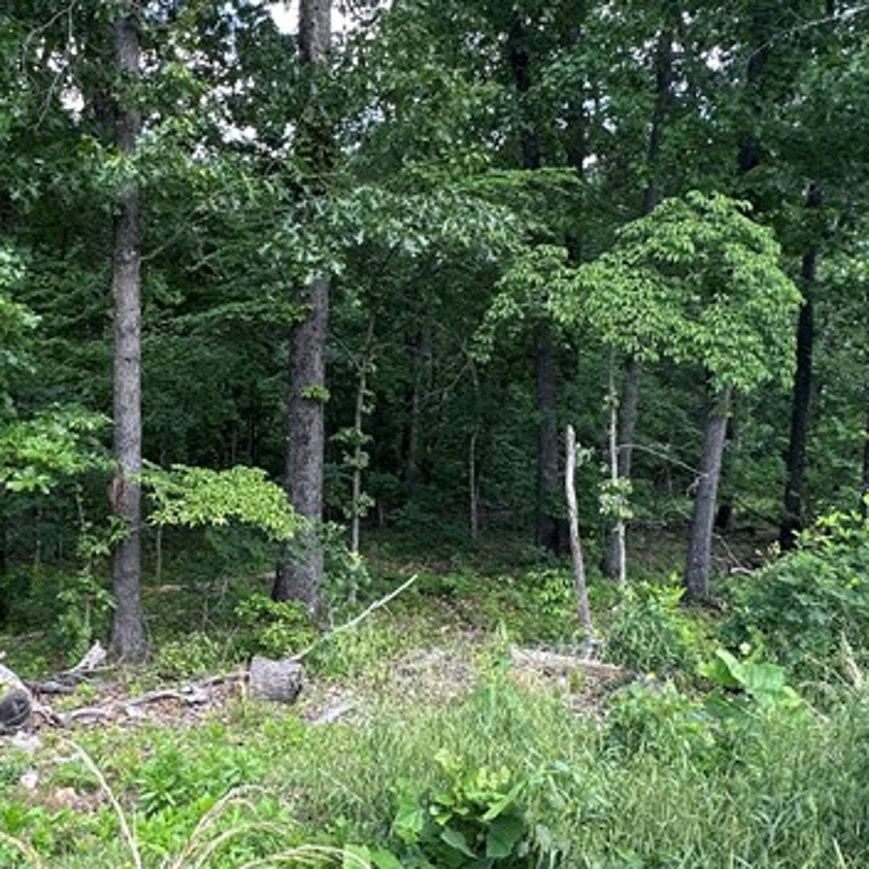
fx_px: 1022
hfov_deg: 44.0
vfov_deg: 46.0
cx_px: 180
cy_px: 434
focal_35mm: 36
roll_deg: +0.3
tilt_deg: -10.6
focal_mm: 2.22
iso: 40
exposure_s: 1/144
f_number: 2.2
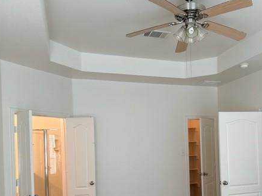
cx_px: 173
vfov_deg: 39.8
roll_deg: +1.5
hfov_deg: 51.7
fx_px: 265
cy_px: 142
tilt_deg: -0.8
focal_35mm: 35
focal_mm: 6.86
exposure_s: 1/125
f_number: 1.78
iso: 100
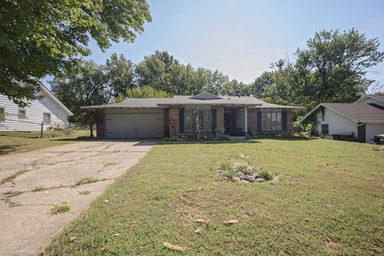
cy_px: 128
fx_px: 149
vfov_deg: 81.2
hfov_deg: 104.3
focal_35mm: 14
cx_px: 192
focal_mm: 14
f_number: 2.8
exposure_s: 1/1000
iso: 125
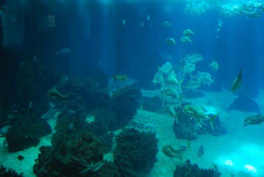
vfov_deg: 40.0
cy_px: 88
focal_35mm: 33
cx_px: 132
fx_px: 242
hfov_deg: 57.2
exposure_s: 1/60
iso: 1600
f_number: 3.8
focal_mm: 22
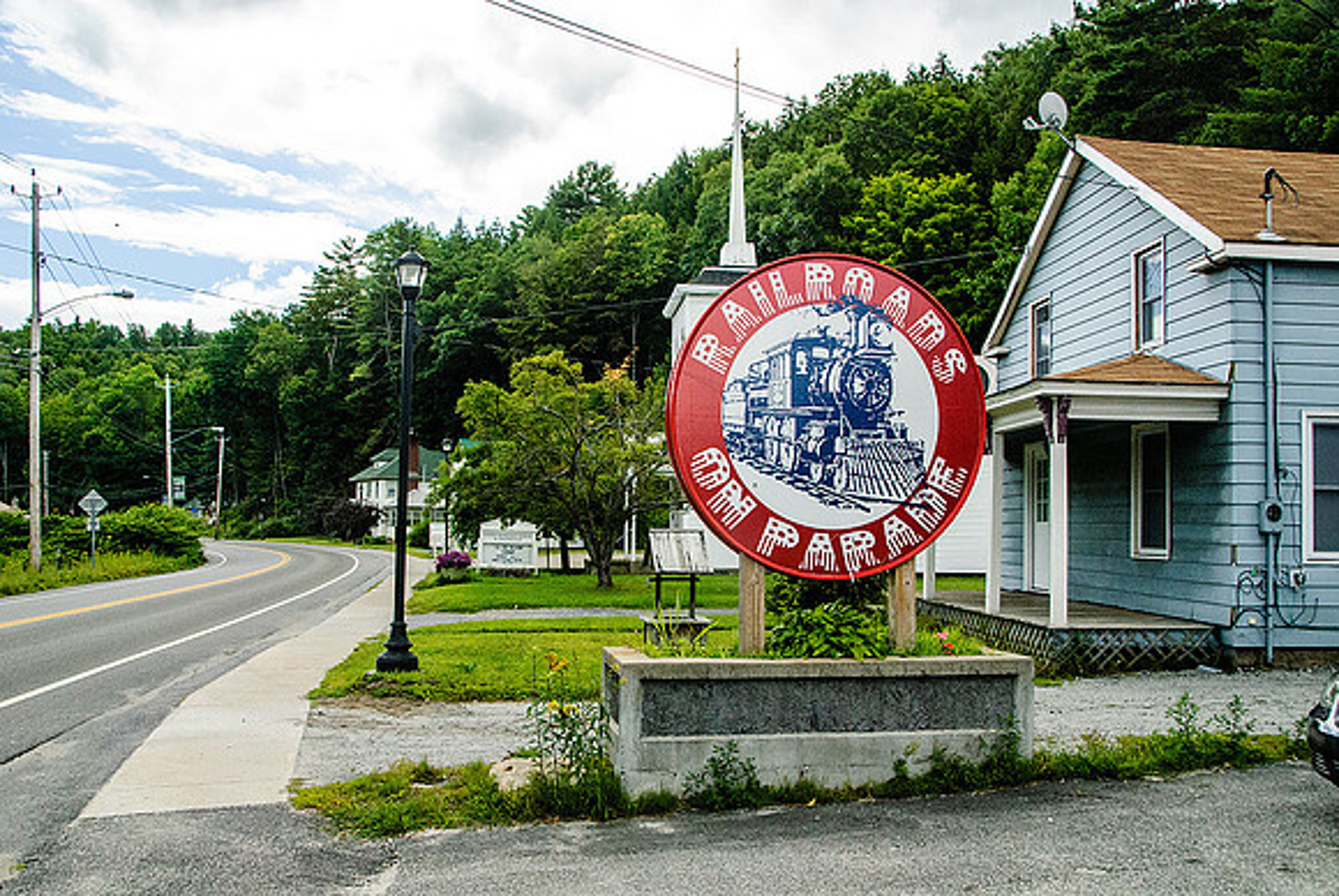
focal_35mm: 30
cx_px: 670
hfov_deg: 61.9
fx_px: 1117
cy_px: 448
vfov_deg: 43.7
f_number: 8
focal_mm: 20
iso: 400
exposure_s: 1/350
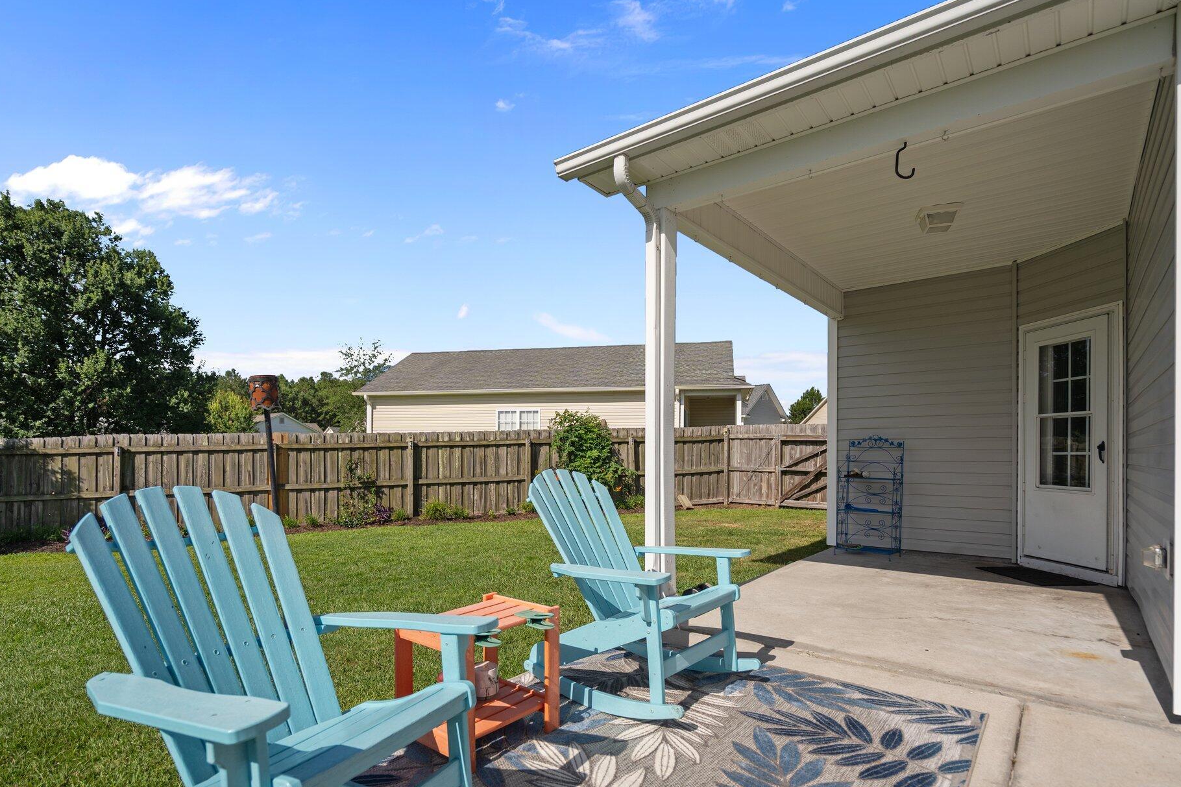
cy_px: 441
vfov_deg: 67.1
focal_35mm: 18
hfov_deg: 90.0
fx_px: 590
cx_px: 566
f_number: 4
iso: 200
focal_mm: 16
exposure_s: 1/3200
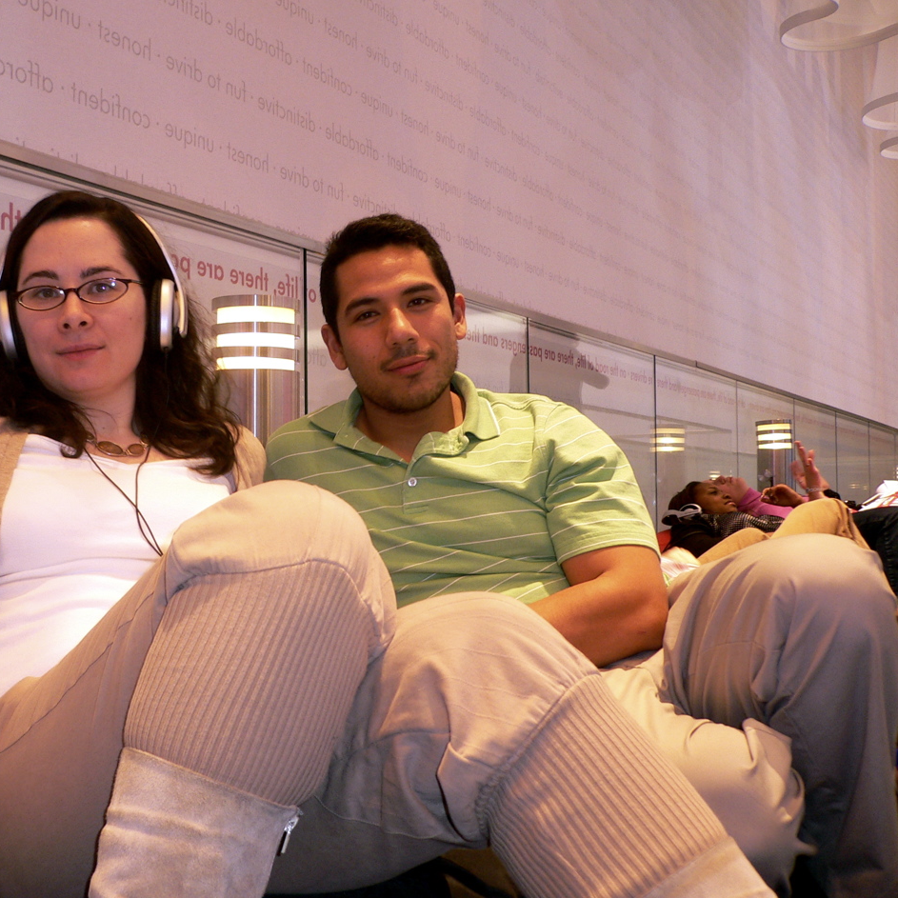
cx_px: 308
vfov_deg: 40.0
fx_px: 1233
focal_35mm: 42
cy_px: 456
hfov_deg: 39.6
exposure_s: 1/20
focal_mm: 5.8
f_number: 2.8
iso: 100
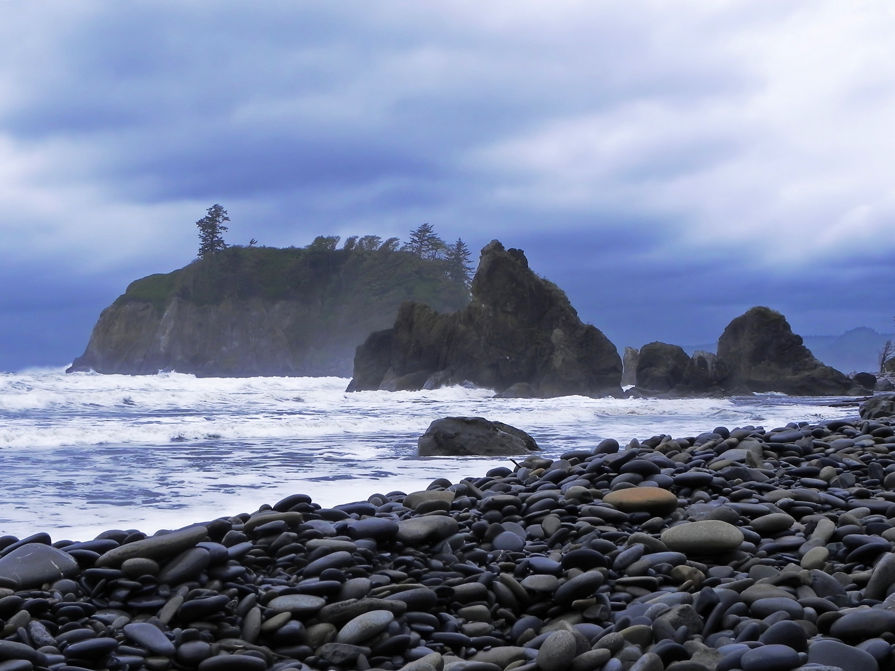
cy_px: 336
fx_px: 1500
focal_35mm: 58
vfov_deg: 25.2
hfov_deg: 33.2
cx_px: 448
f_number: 7.1
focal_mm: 10.3
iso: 160
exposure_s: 1/342
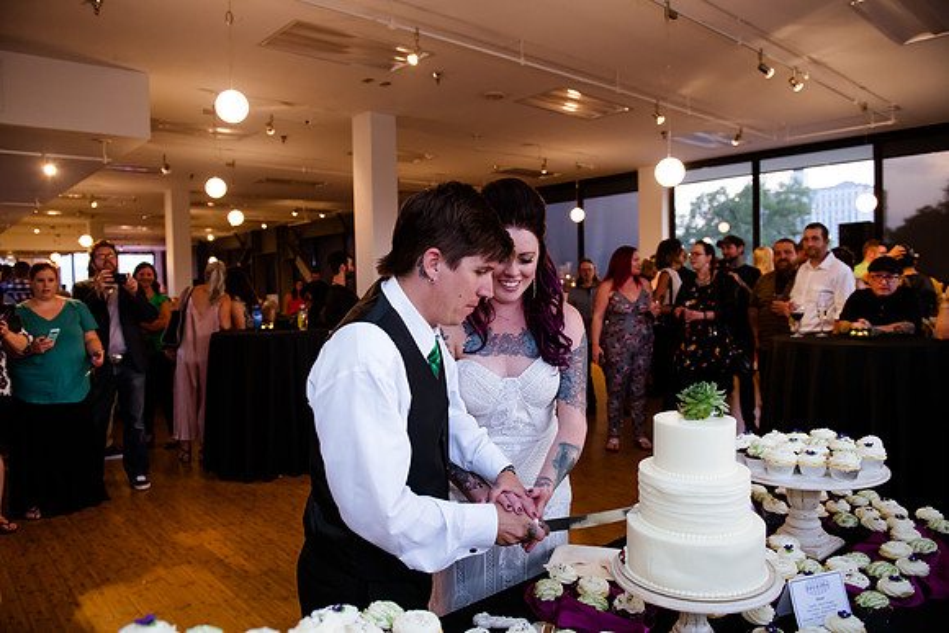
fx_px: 654
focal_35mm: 25
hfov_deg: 72.0
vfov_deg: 51.7
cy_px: 316
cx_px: 466
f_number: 3.5
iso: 3200
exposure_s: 1/250
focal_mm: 24
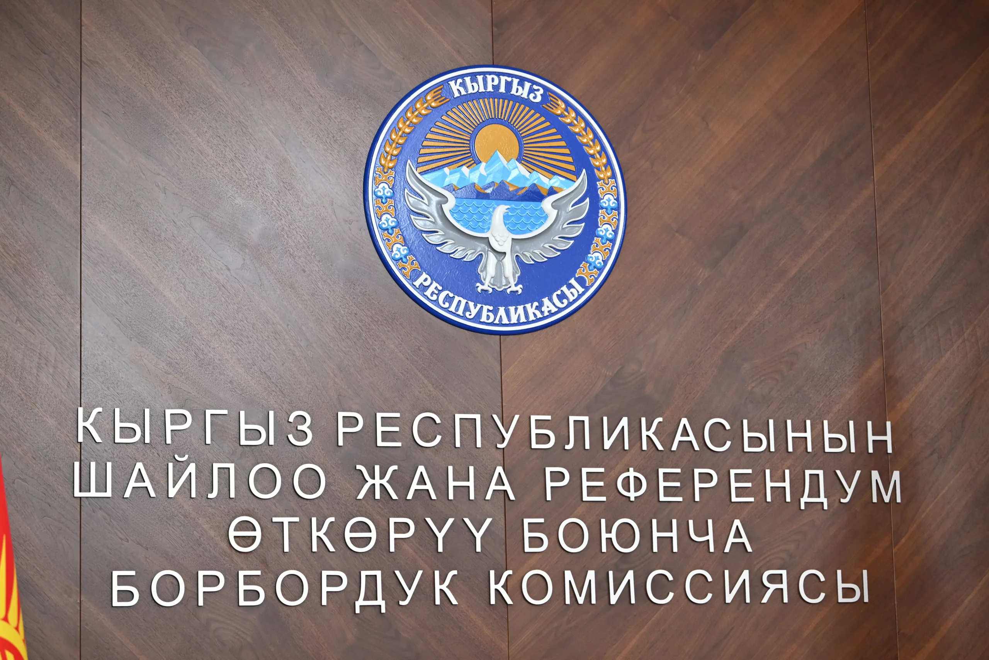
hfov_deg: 22.1
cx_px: 494
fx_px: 2527
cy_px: 330
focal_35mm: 92
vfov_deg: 14.9
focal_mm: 92
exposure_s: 1/125
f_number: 3.5
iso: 1250
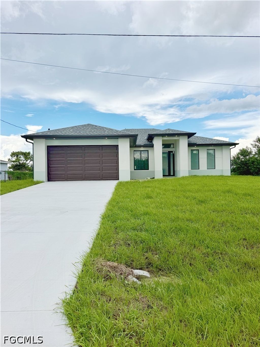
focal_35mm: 24
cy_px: 174
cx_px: 130
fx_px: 240
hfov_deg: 56.8
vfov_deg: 71.6
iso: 80
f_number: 1.78
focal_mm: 6.76
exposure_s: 1/3145
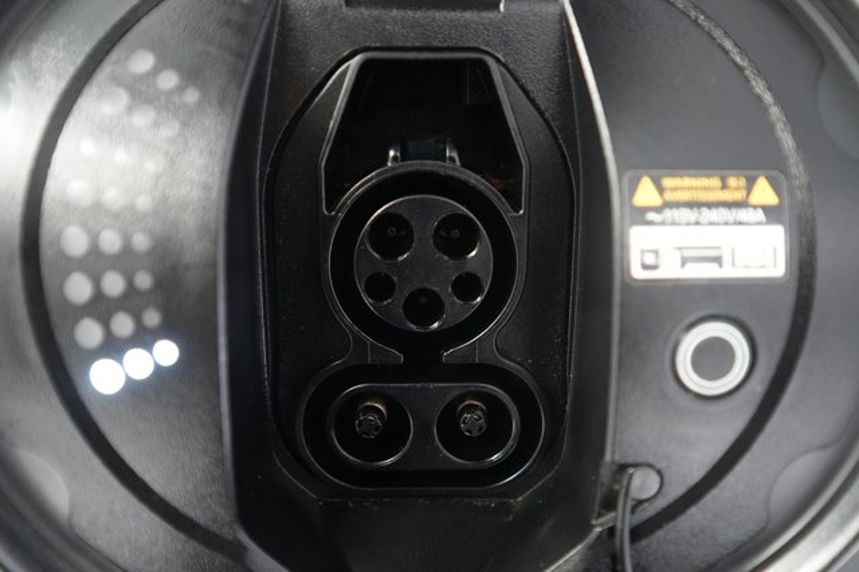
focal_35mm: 28
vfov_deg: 46.4
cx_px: 430
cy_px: 286
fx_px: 668
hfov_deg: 65.5
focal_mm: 28
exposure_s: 1/60
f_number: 2.8
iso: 6400
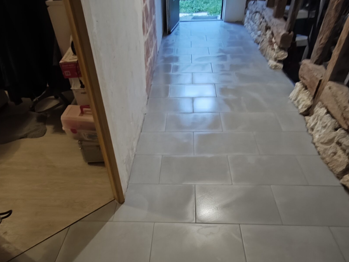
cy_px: 205
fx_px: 242
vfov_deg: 53.6
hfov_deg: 71.6
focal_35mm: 24
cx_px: 172
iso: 1000
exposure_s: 1/10
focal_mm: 1.65
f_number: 2.2
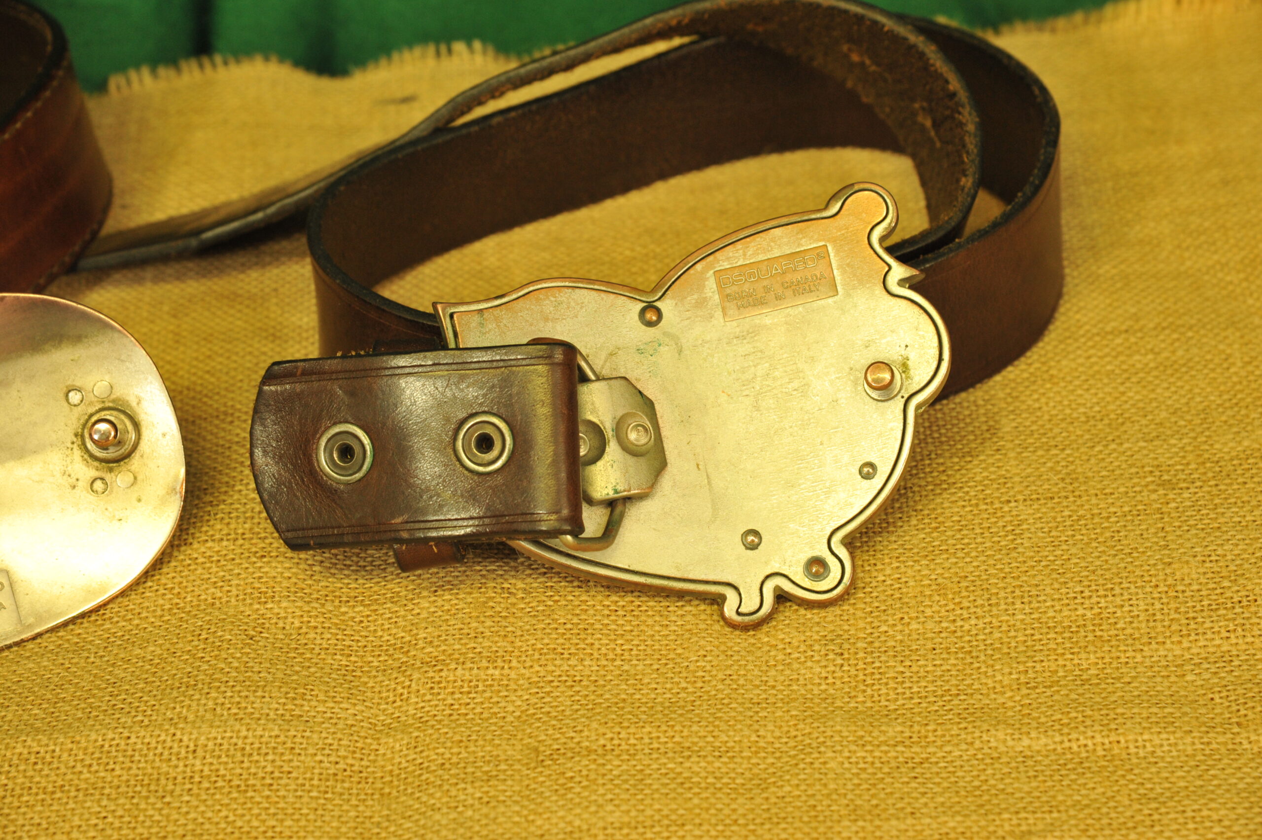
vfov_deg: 11.4
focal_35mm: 120
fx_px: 4204
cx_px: 631
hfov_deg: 17.1
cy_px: 420
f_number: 8
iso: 1600
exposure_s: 1/30
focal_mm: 120
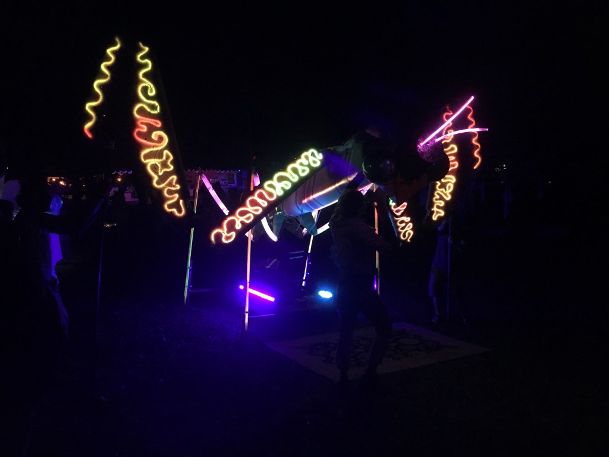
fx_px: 510
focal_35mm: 29
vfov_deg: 48.2
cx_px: 304
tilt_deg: -6.3
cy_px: 228
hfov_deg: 61.7
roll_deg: +1.0
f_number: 2.2
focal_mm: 4.15
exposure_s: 1/30
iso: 200
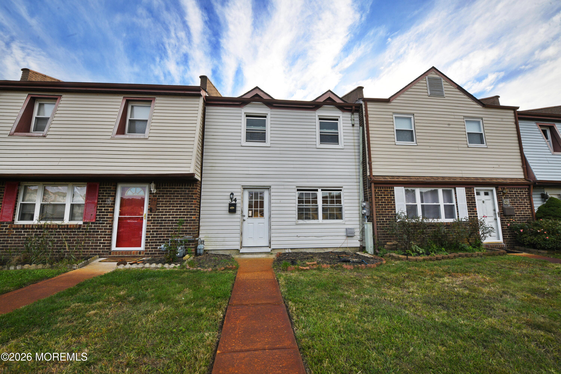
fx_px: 218
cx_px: 280
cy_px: 187
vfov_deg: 81.2
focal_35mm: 14
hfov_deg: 104.3
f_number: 14
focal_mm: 14
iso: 640
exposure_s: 1/250
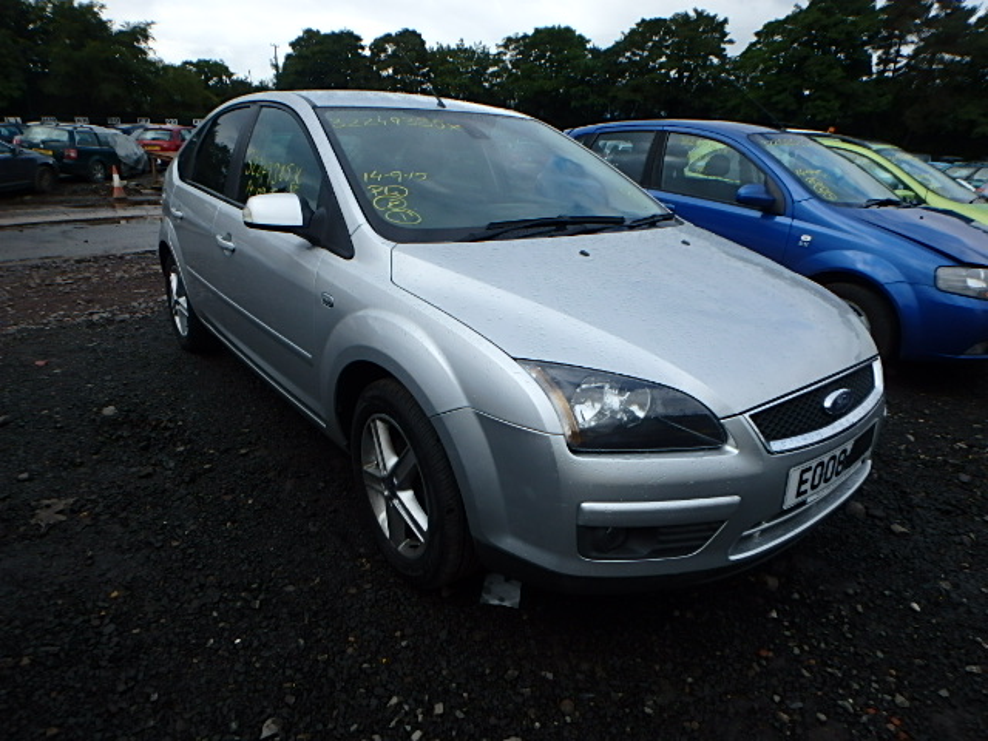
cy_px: 370
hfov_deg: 79.0
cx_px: 494
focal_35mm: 21
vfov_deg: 63.4
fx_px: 599
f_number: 3.5
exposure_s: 1/640
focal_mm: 3.7
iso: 125
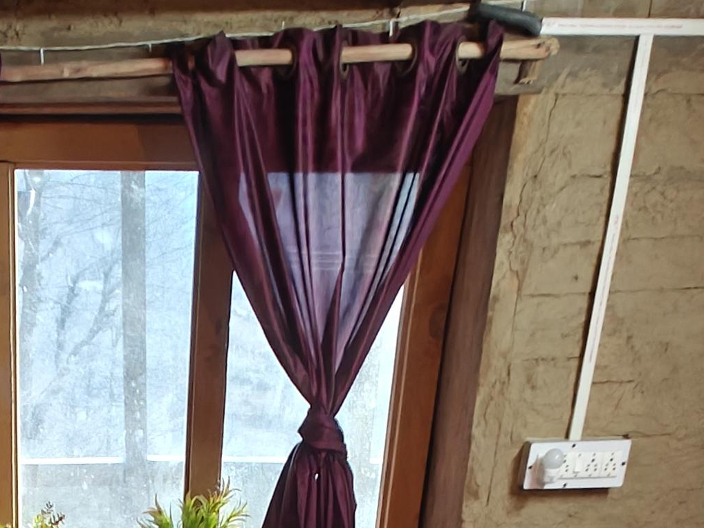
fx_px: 1119
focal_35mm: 55
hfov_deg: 33.2
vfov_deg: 20.2
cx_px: 80
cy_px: 916
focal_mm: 2.62
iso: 250
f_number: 2.2
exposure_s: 1/20
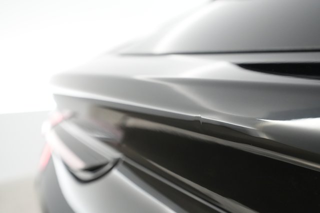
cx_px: 160
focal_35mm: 28
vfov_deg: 46.4
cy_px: 106
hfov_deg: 65.5
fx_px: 249
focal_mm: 28
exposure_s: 1/100
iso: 8000
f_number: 5.6
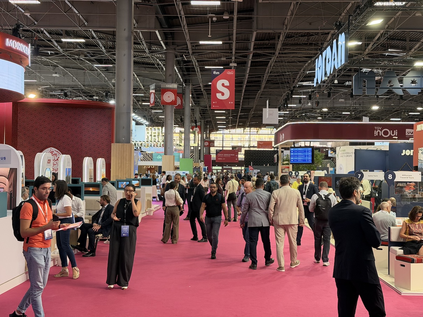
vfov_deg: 30.3
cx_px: 212
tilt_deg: +0.7
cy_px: 158
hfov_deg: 39.6
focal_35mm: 48
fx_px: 587
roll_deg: -1.2
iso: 160
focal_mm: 6.76
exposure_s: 1/100
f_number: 1.78
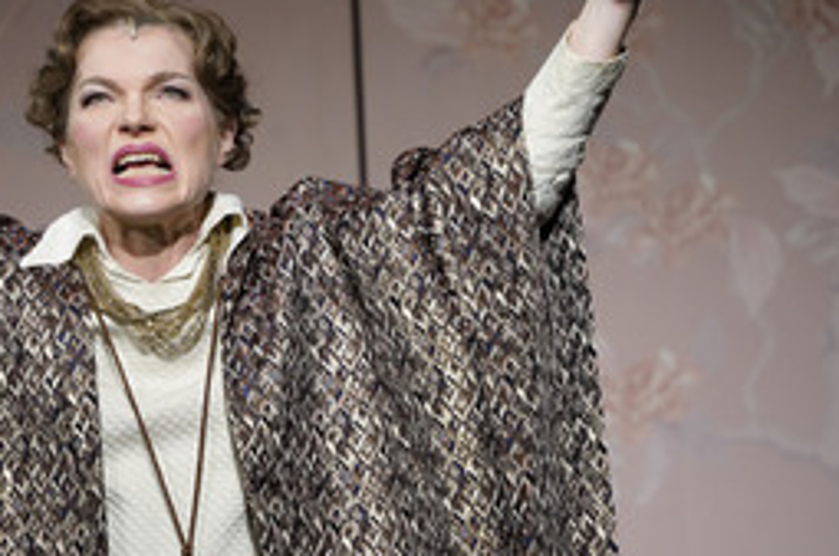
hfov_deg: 5.8
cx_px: 143
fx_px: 8235
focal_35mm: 354
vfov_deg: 3.9
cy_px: 247
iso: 1600
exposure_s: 1/640
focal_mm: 200
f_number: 5.6
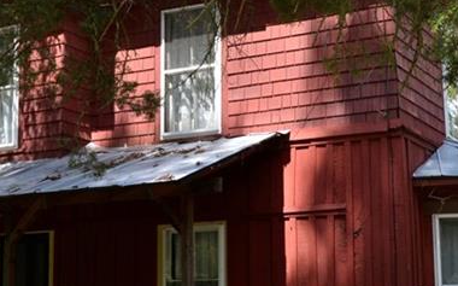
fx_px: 923
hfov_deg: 27.3
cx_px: 95
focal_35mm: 74
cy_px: 150
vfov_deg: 17.6
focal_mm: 18
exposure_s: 1/200
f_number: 7.1
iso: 200
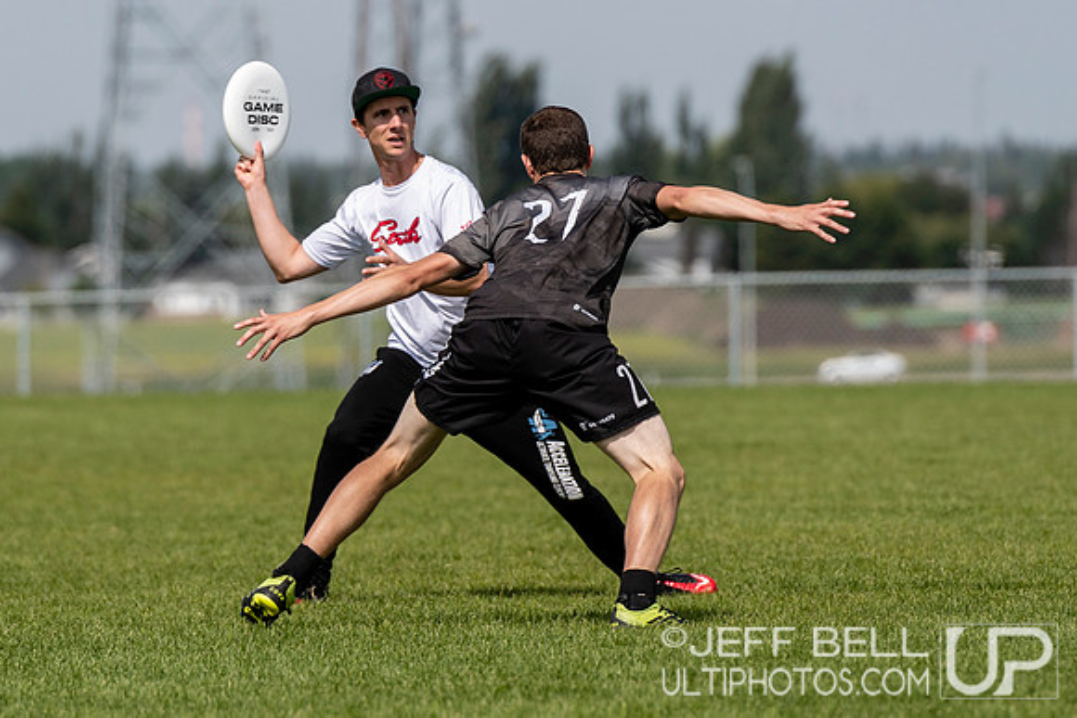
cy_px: 240
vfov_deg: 2.8
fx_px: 14532
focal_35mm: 486
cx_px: 411
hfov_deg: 4.2
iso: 200
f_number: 4
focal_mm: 200
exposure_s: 1/2500
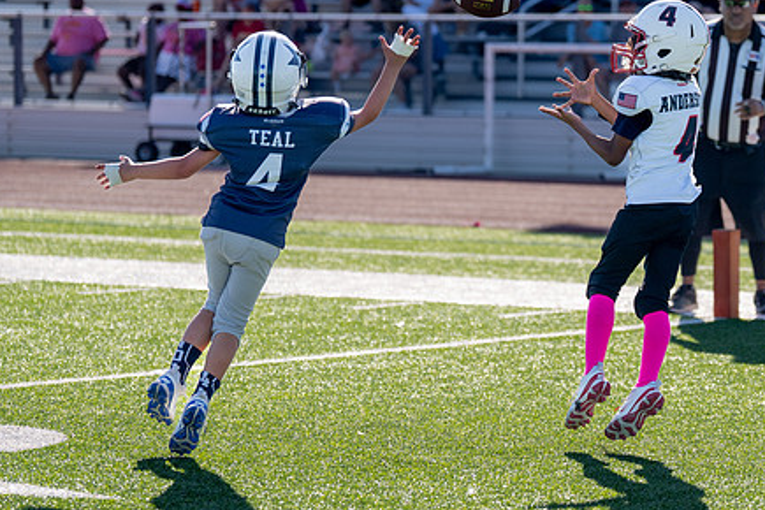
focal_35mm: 178
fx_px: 3782
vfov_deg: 7.7
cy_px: 207
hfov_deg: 11.5
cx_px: 588
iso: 320
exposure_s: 1/4000
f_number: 2.8
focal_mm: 105
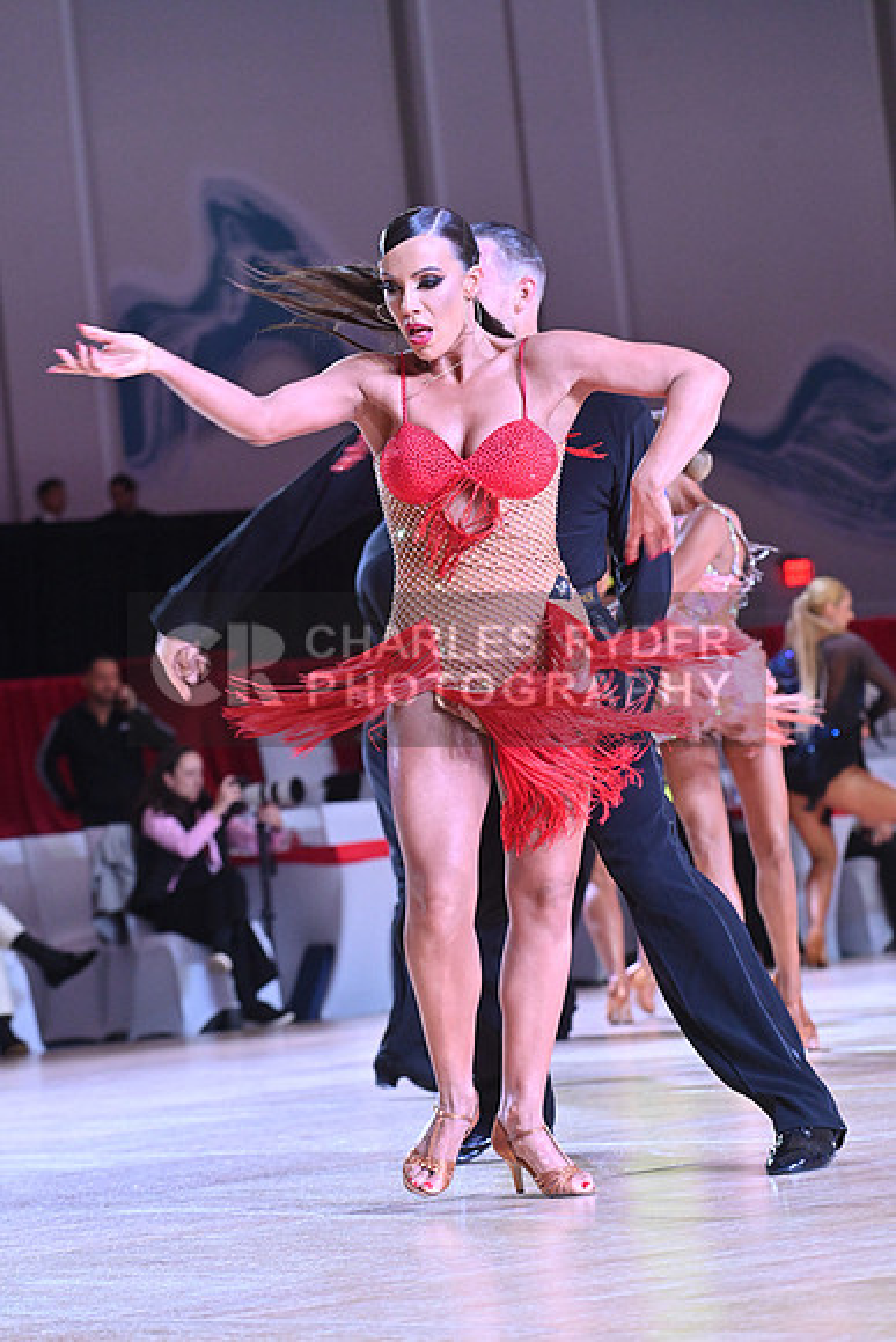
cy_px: 671
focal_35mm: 135
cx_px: 448
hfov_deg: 10.2
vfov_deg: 15.2
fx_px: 5037
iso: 4000
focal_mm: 135
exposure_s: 1/400
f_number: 5.6
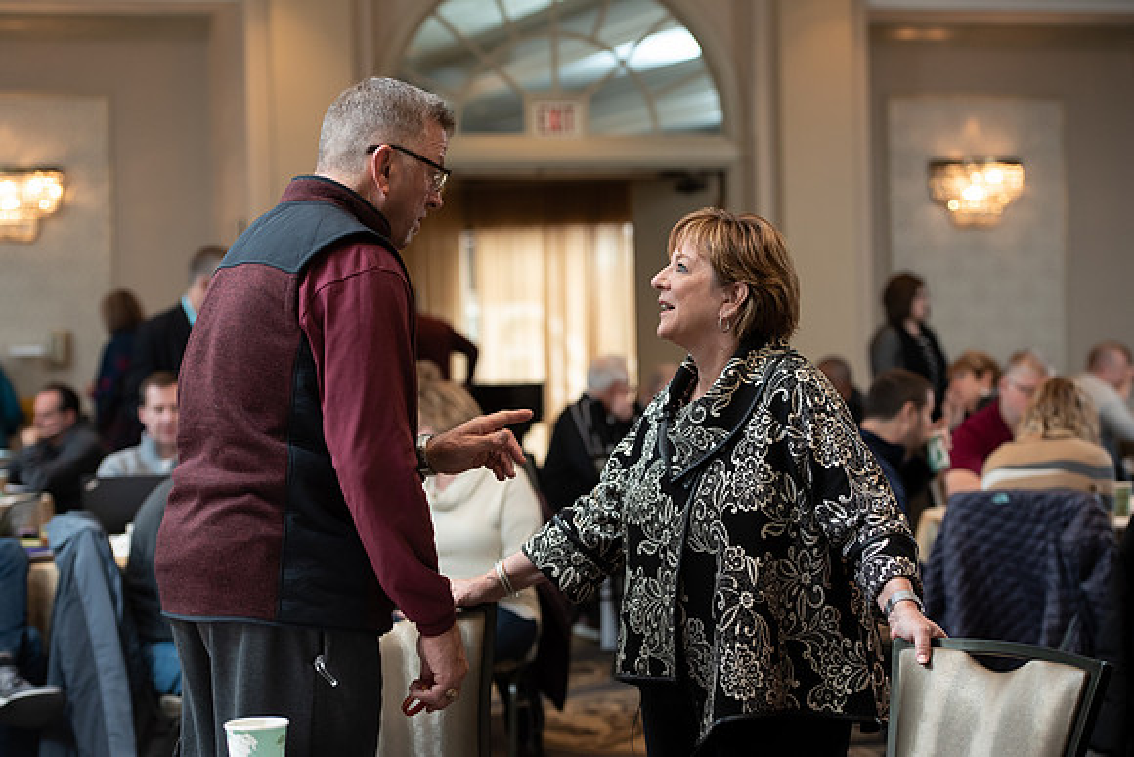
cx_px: 567
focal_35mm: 86
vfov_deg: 15.9
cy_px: 378
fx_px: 2710
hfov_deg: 23.6
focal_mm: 86
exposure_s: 1/200
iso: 1600
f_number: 4
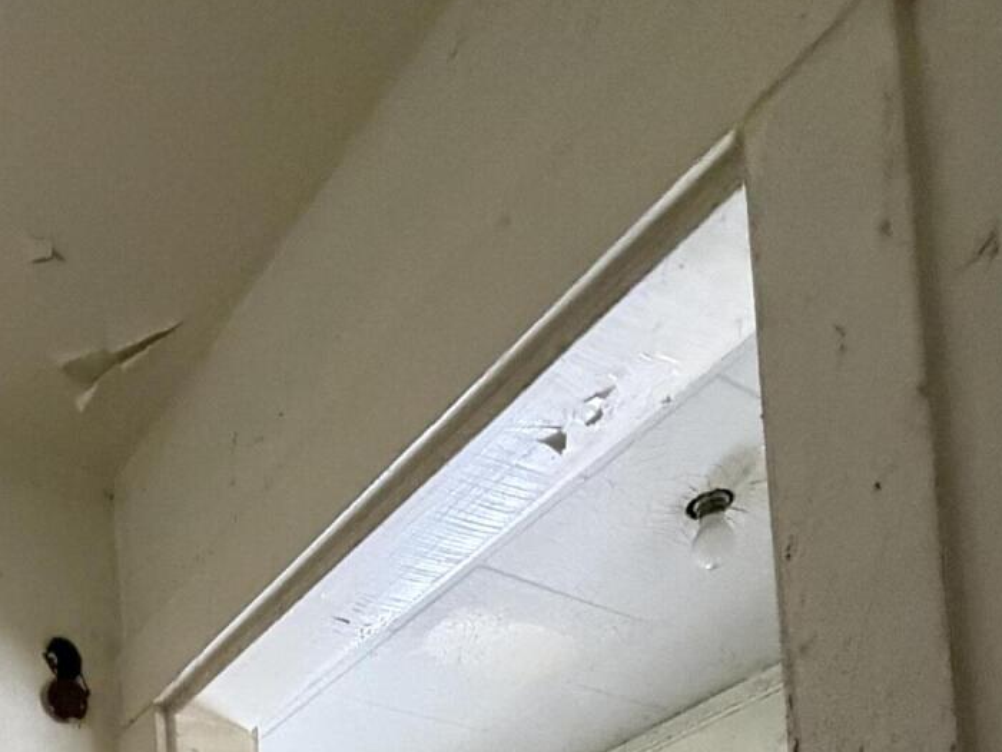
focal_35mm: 40
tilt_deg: +1.7
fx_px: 1158
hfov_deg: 44.0
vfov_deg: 24.2
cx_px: 169
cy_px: 1233
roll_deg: +3.5
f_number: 2.2
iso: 800
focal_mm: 2.22
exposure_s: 1/60
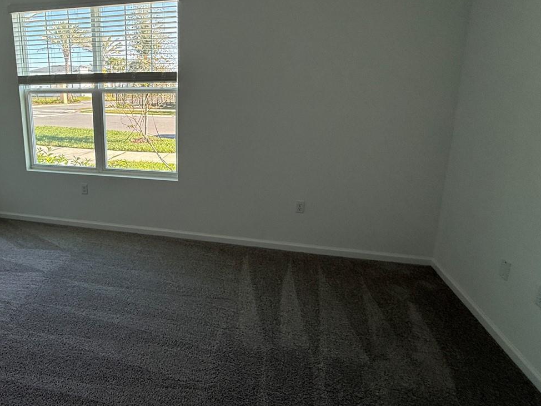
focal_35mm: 23
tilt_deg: -6.0
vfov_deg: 58.3
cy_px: 158
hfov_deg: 71.0
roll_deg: +1.2
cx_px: 167
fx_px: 359
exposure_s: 1/150
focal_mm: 2.22
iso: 64
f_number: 2.2
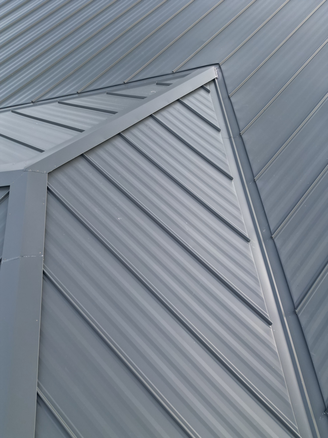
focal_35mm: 24
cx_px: 164
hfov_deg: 56.8
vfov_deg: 71.6
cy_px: 219
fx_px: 303
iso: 100
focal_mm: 6.72
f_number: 1.7
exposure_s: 1/500
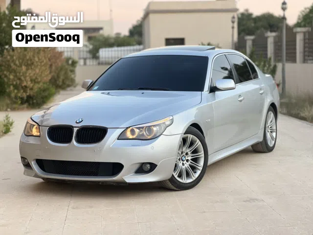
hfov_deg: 25.3
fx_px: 696
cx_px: 156
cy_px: 118
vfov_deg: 19.1
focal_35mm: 77
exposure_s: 1/121
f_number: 2.8
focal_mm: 9
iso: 200
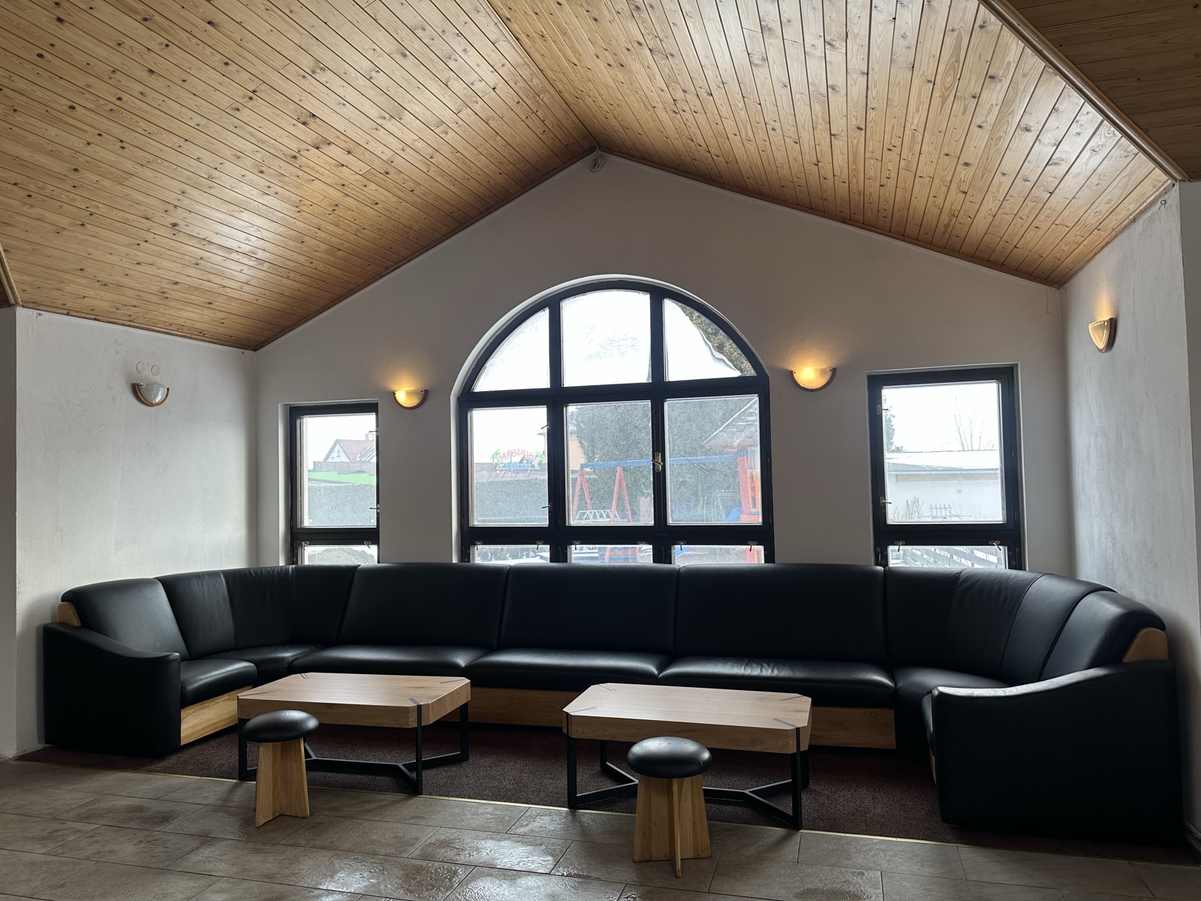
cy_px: 450
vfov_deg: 56.8
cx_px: 600
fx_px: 833
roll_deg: +0.9
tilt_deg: +2.2
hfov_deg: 71.6
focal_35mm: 24
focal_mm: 6.86
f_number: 1.78
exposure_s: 1/191
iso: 64
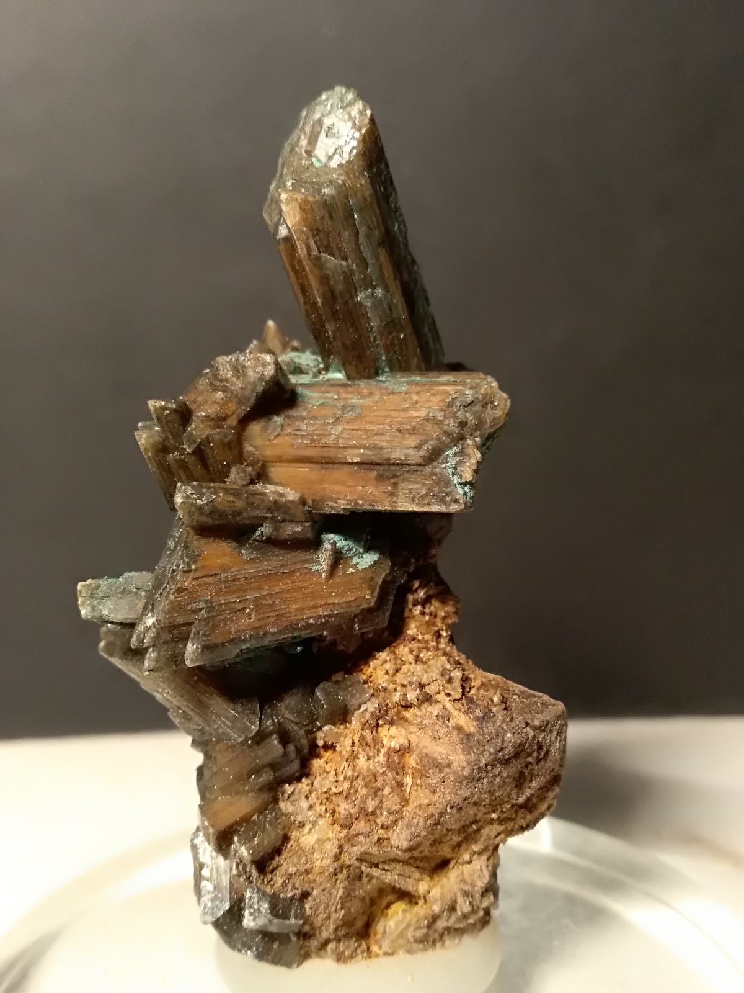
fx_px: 745
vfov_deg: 67.3
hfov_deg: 53.1
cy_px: 496
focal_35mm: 26
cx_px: 372
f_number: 2
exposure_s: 1/33.3
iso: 489
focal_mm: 3.54
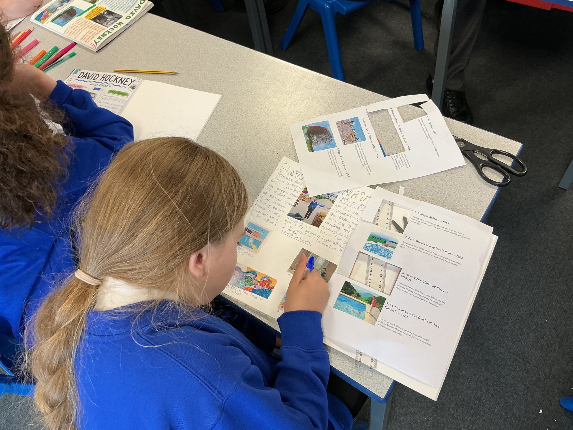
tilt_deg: -58.4
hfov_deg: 61.7
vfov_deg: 48.2
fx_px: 480
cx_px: 286
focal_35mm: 29
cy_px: 215
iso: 50
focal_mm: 3
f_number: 1.8
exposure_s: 1/60
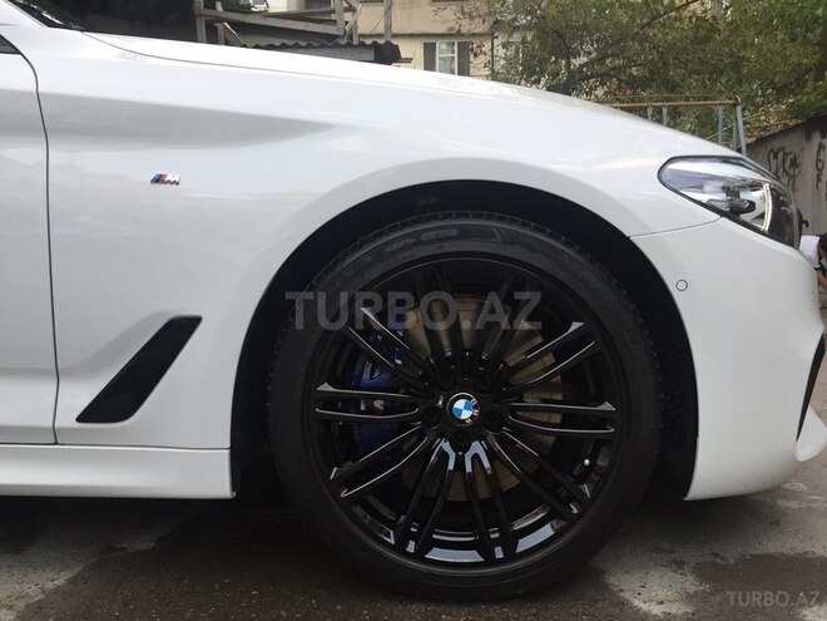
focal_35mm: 29
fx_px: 693
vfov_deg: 48.2
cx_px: 414
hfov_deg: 61.7
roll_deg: -0.6
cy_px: 310
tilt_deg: -4.4
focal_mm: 4.15
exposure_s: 1/40
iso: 32
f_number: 2.2
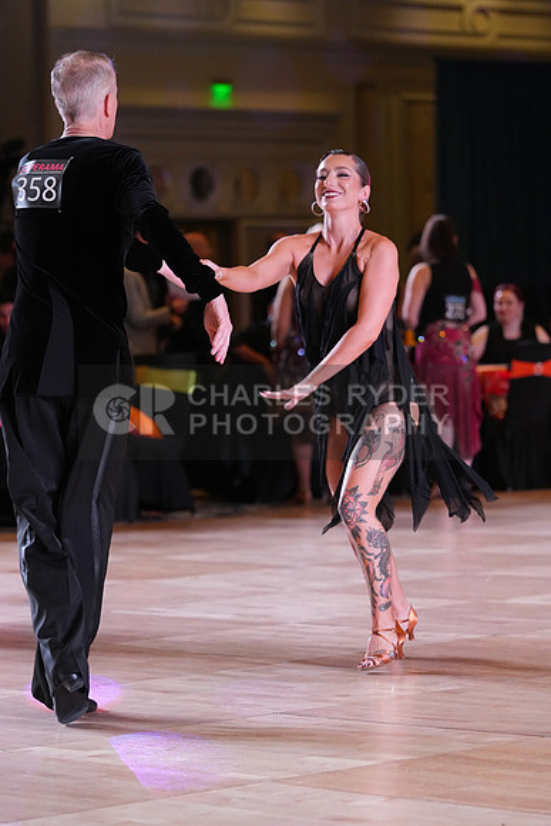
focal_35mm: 143
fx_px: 3281
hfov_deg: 9.6
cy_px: 413
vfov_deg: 14.3
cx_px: 276
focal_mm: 143
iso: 3200
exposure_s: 1/400
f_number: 4
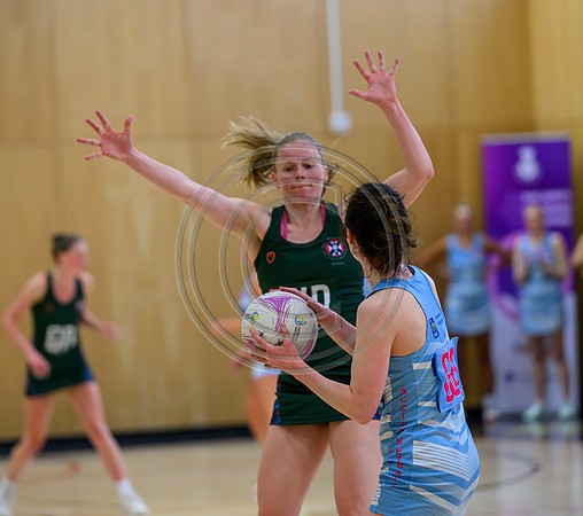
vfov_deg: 6.8
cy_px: 254
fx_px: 4368
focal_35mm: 243
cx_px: 312
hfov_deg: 7.6
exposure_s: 1/1000
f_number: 3.5
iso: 3200
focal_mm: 200
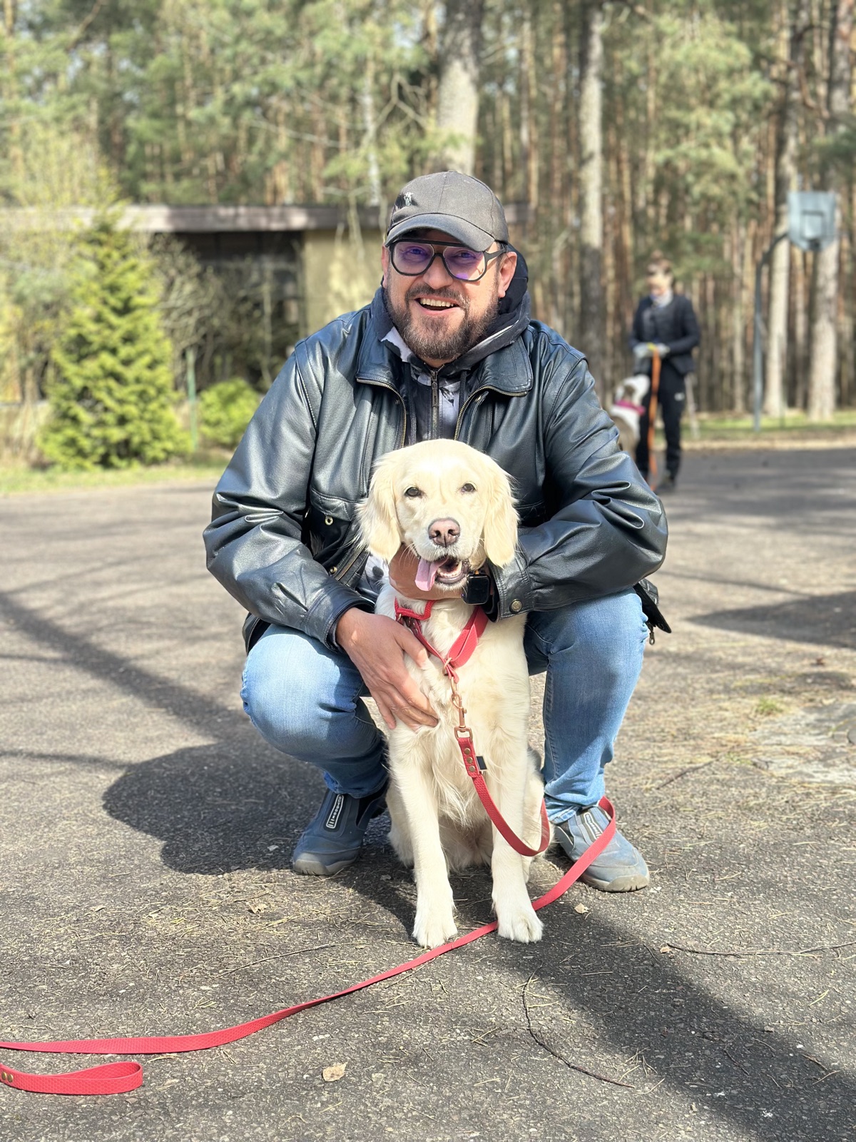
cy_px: 571
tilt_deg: -6.2
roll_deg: +1.1
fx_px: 1583
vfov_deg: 39.7
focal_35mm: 48
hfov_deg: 30.3
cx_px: 428
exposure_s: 1/1009
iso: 80
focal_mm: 6.86
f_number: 1.78
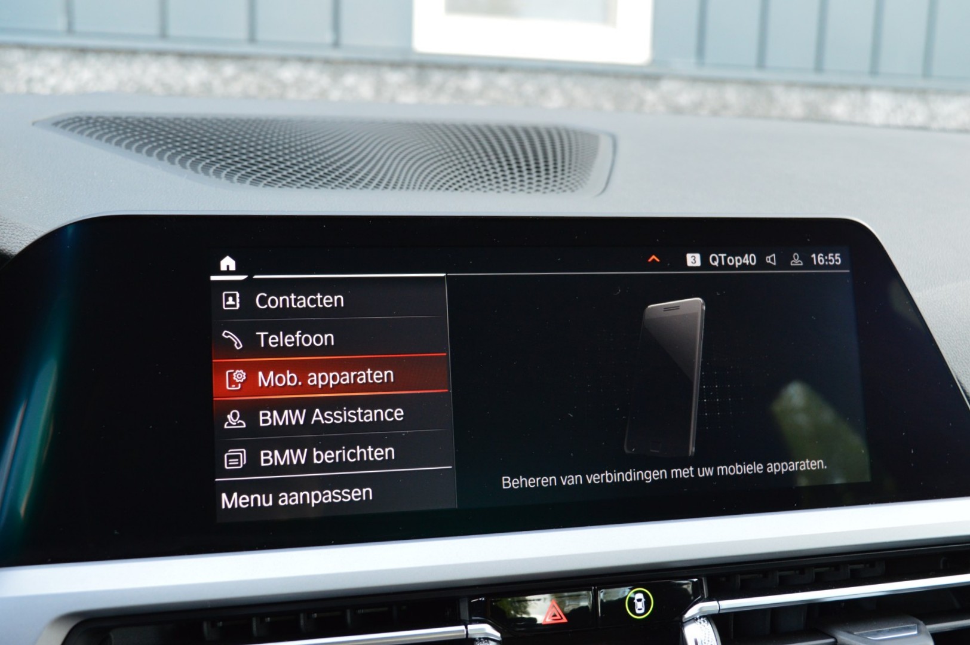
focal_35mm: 40
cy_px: 322
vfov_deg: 33.0
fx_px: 1090
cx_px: 485
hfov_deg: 48.0
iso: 800
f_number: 6.3
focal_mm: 27
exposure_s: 1/60
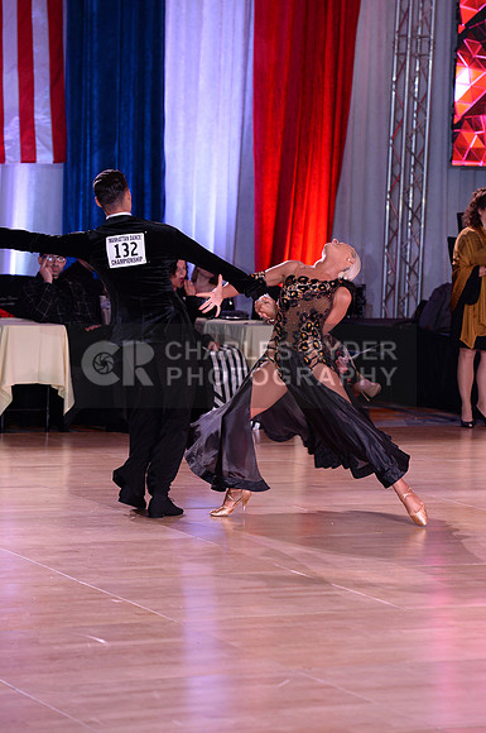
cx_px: 243
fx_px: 2539
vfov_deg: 16.4
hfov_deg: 10.9
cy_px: 366
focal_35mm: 125
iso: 2000
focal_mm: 125
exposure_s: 1/250
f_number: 4.5
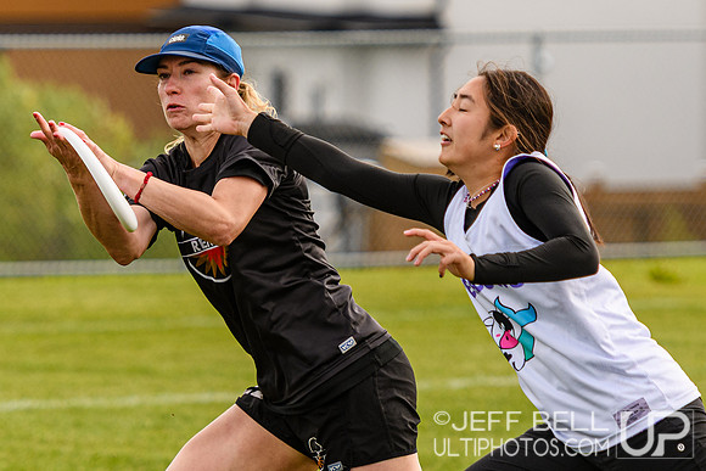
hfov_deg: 5.1
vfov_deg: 3.4
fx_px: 7978
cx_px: 349
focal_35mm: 407
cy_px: 187
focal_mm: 145
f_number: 3.2
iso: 160
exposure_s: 1/1250
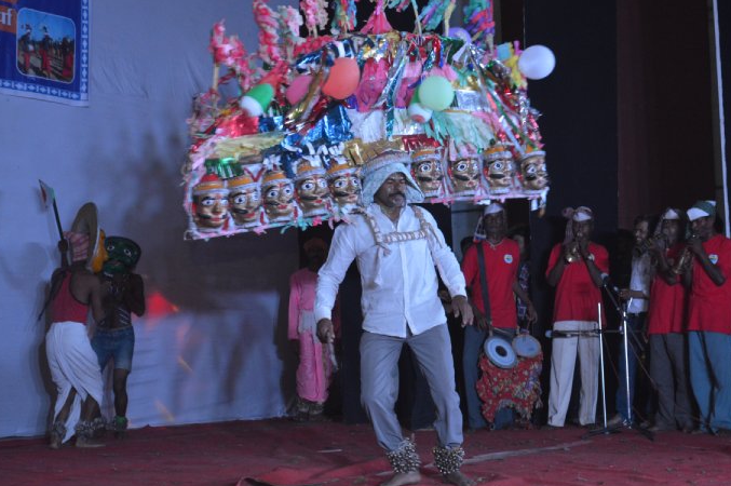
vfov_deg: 22.6
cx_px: 325
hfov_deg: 33.4
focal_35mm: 60
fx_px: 1217
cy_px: 235
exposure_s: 1/160
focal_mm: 30
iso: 800
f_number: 4.2
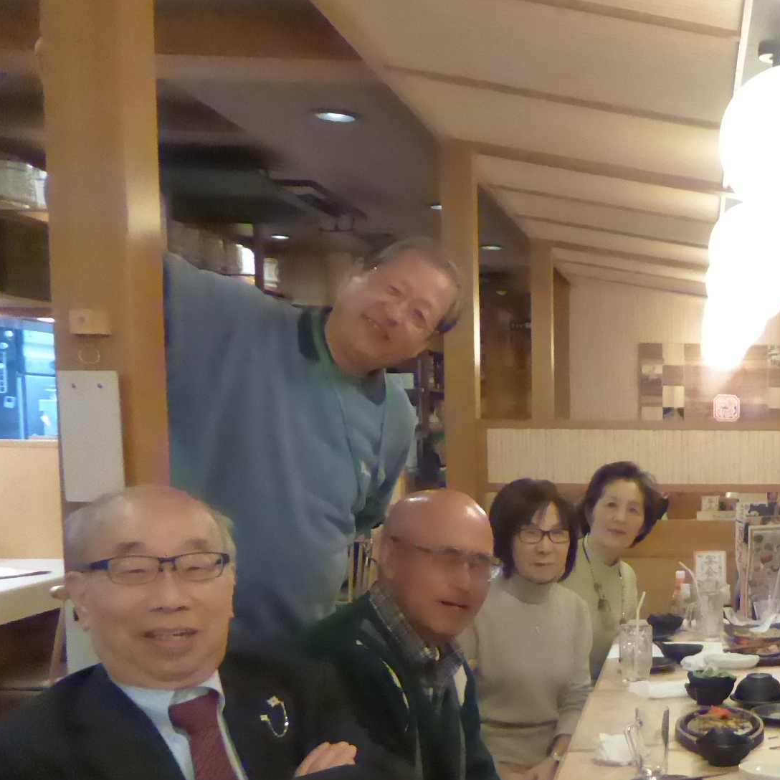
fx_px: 1326
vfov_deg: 32.3
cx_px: 846
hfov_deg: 29.7
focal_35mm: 52
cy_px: 561
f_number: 3.3
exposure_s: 1/60
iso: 2000
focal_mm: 4.3
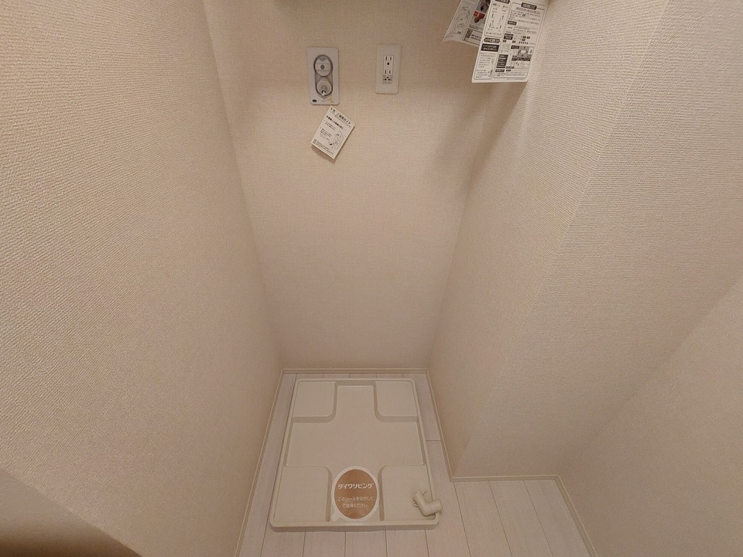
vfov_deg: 89.9
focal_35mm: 13
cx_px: 372
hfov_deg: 106.2
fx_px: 279
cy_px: 278
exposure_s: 1/60
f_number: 2.2
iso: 320
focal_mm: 1.74
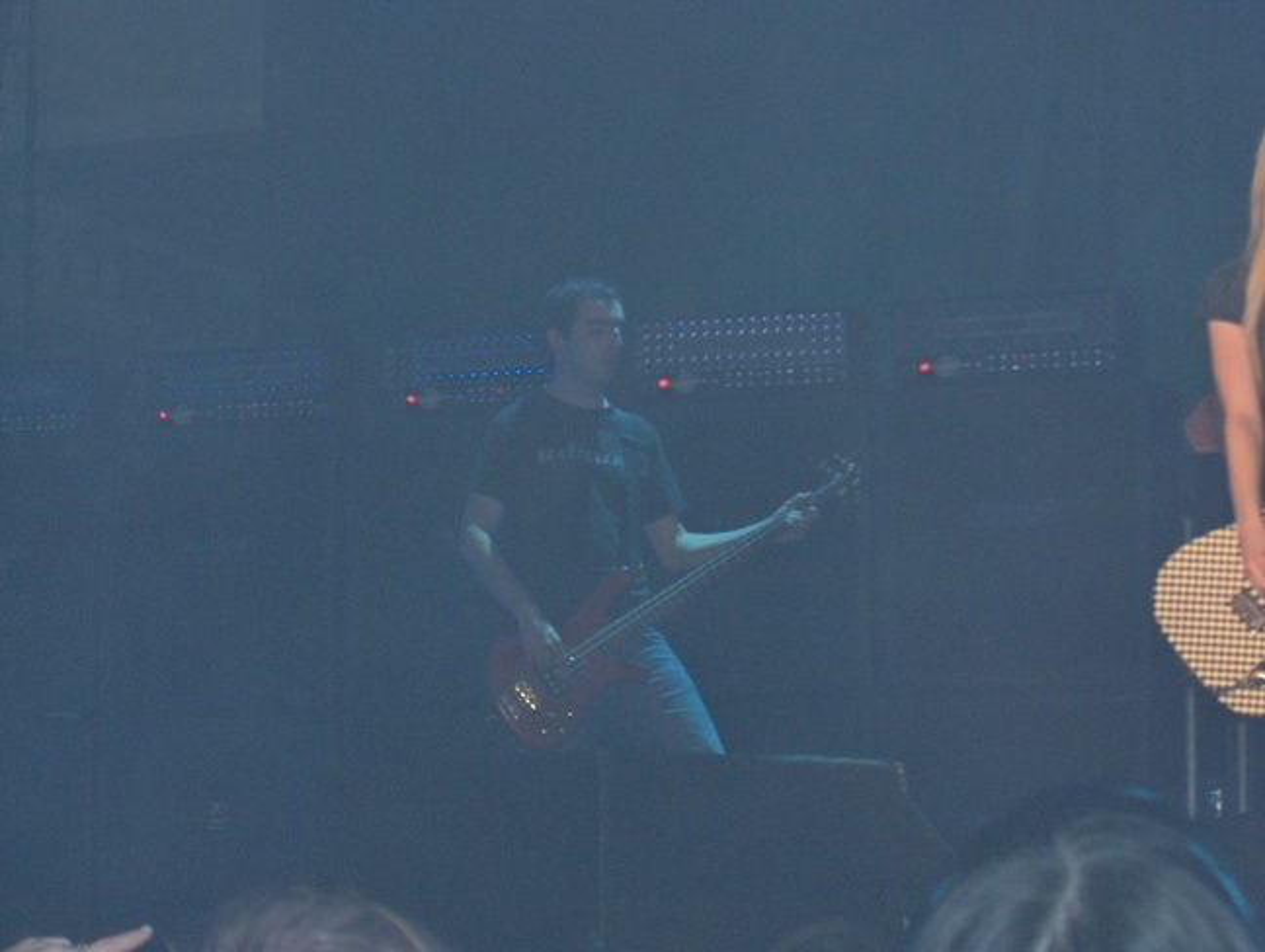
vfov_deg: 12.7
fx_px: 4282
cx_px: 632
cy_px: 476
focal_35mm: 117
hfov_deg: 16.8
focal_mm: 24
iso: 200
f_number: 4.9
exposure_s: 1/125
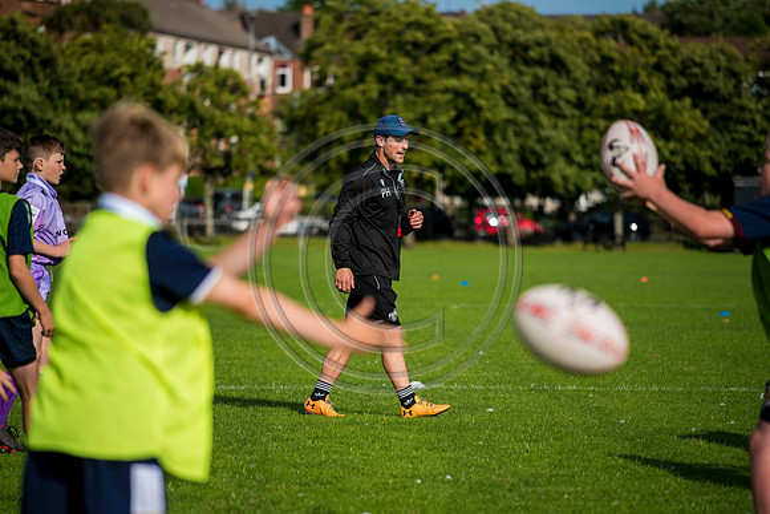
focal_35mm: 200
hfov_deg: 10.3
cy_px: 257
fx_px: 4279
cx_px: 385
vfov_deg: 6.9
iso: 250
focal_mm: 200
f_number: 4
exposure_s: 1/2000
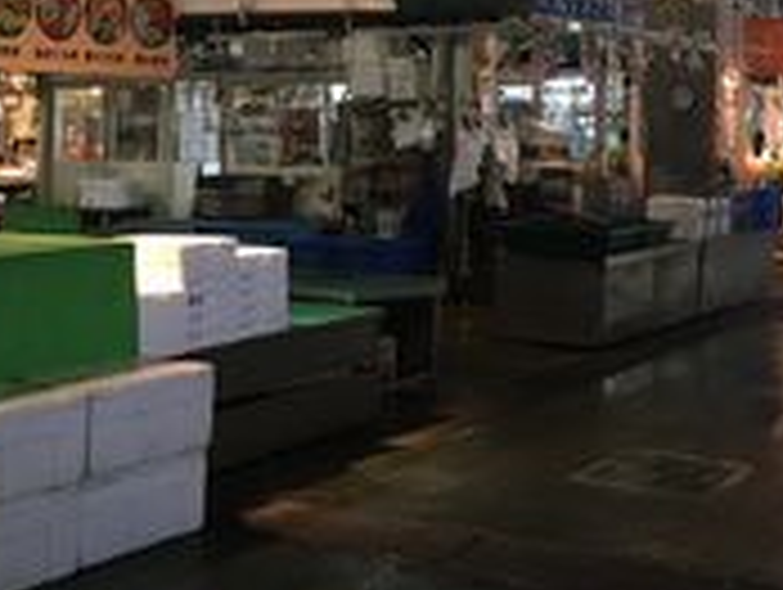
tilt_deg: +1.6
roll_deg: -0.1
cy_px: 50
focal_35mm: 60
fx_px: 1359
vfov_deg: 23.8
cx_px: 526
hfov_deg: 31.9
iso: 64
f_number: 2.2
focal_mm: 4.15
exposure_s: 1/30
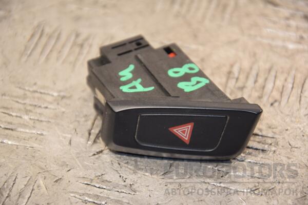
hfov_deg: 13.0
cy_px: 102
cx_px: 154
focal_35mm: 158
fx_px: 1347
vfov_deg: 8.7
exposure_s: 1/160
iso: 800
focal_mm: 105
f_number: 5.6
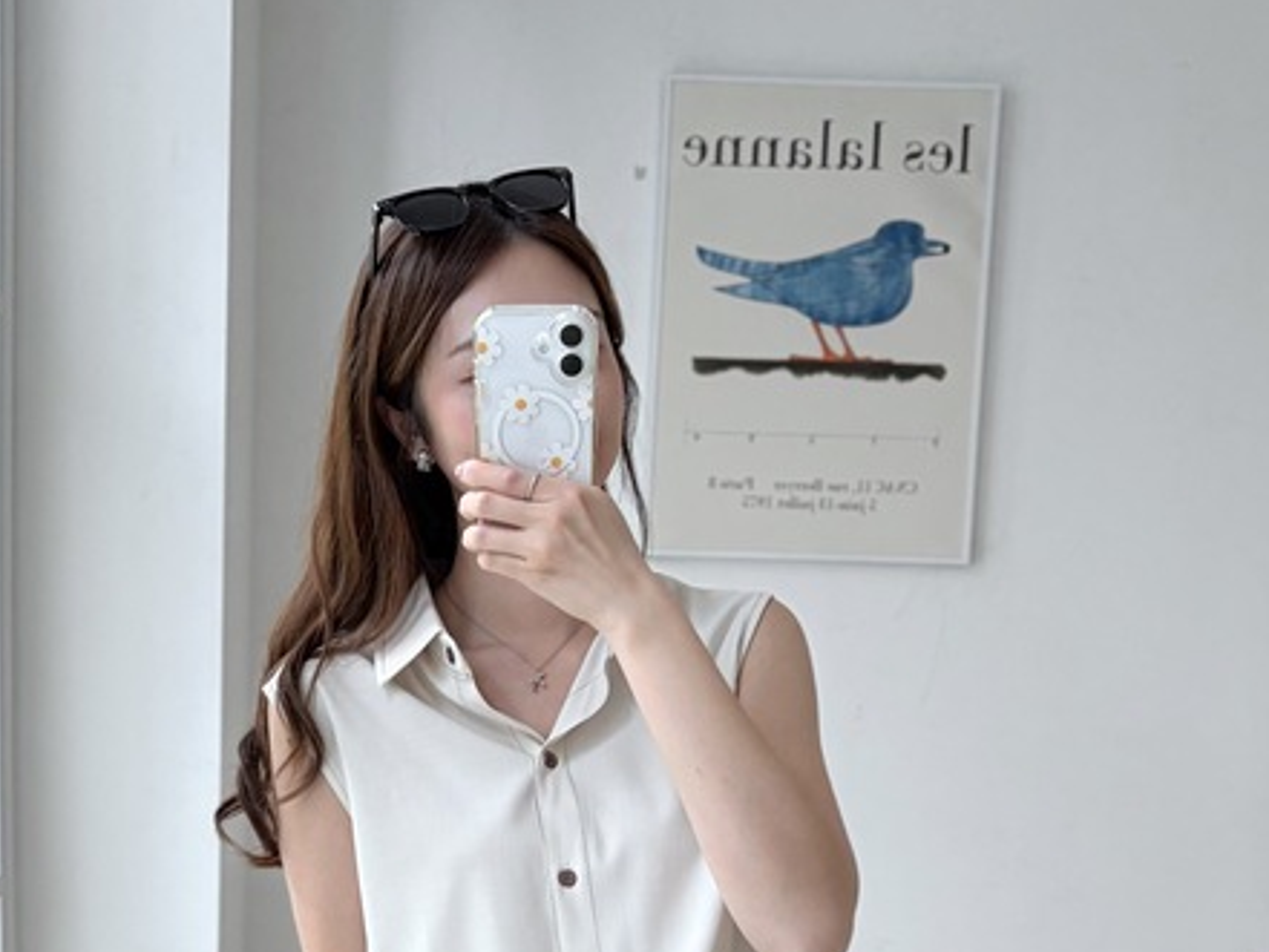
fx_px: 2163
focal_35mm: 59
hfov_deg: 32.5
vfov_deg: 22.0
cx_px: 472
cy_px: 1283
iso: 80
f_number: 1.6
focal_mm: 5.96
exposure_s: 1/120
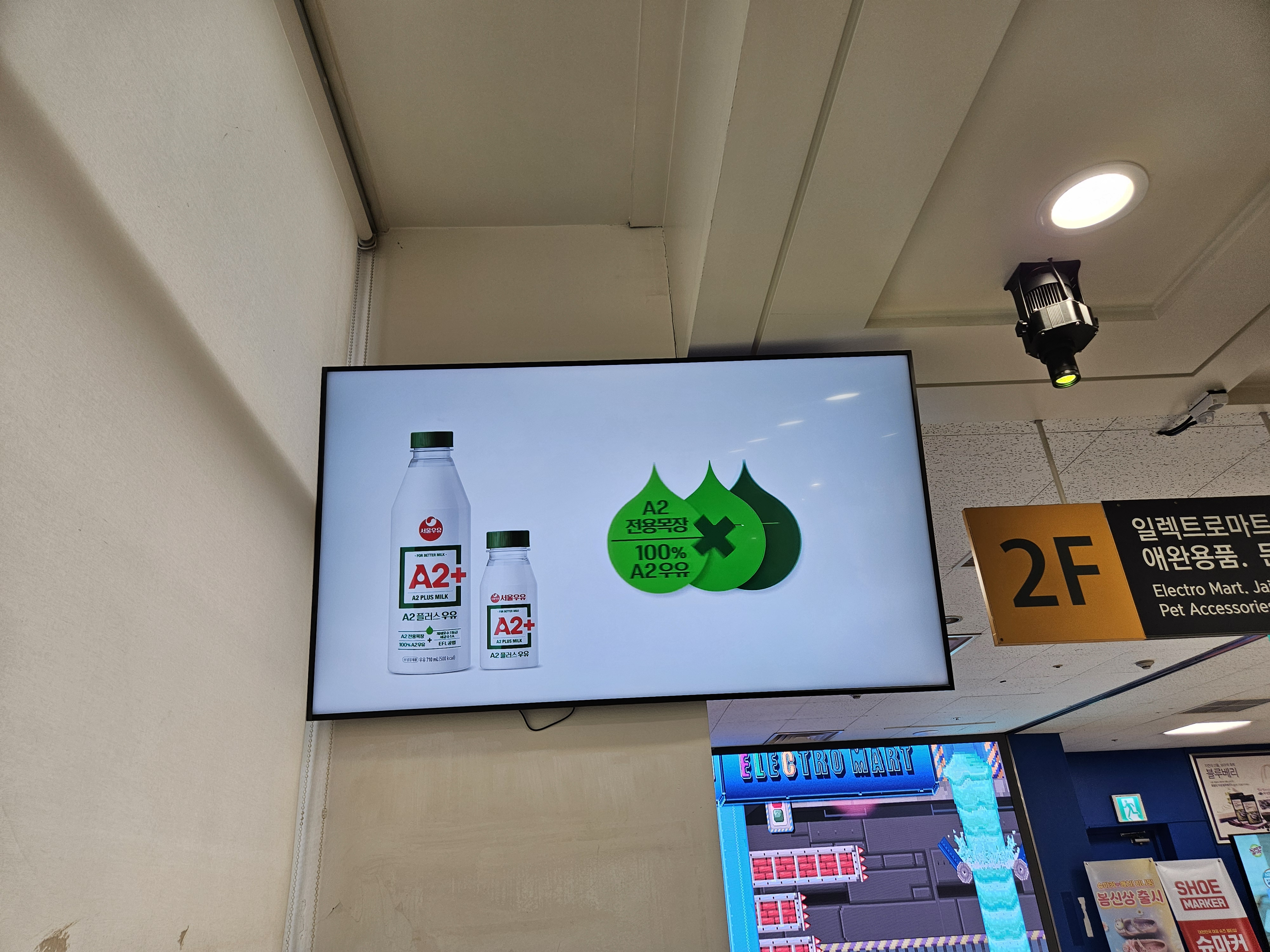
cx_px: 635
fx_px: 844
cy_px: 476
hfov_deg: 73.9
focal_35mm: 23
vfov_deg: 58.9
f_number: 1.8
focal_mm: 5.4
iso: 50
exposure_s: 1/120
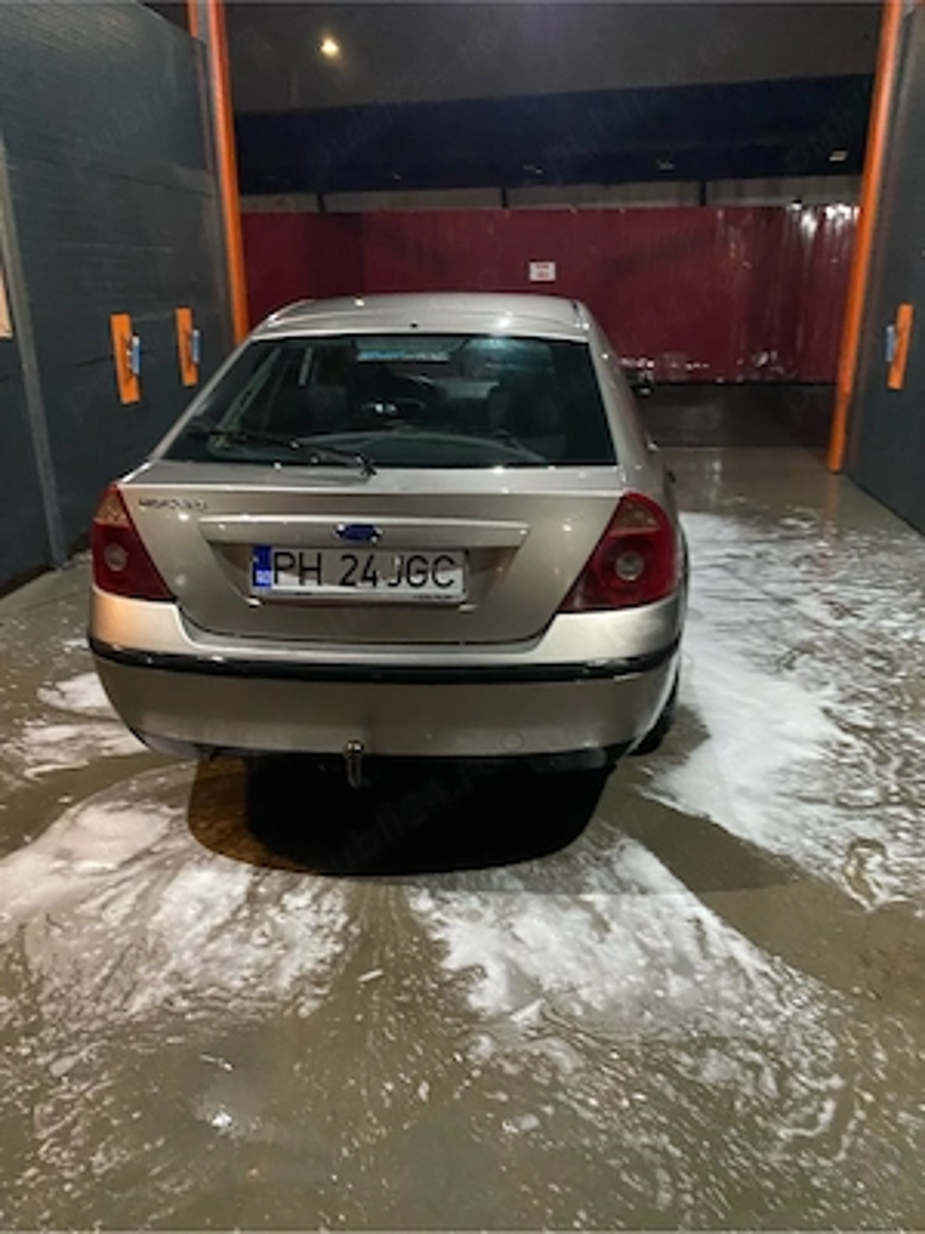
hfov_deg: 53.1
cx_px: 462
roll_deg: -1.3
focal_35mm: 26
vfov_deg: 67.3
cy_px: 617
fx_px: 926
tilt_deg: -17.8
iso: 640
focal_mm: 4.25
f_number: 1.8
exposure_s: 1/25
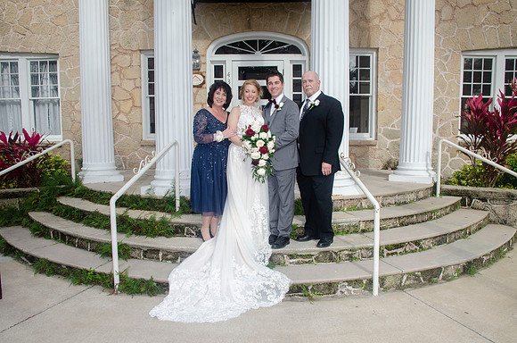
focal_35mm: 27
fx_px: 387
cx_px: 258
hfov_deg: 67.5
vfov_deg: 47.7
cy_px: 172
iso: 100
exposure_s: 1/250
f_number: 9
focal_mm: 18
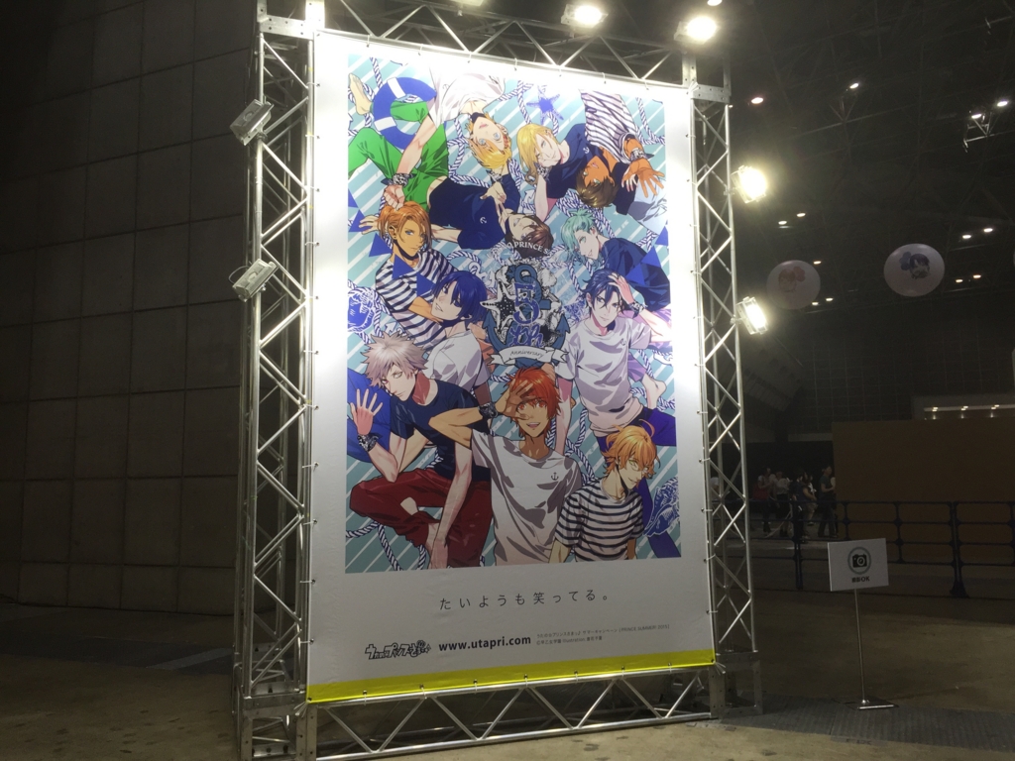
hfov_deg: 61.7
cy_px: 380
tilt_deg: +7.3
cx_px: 508
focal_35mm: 29
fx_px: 850
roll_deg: +0.5
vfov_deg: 48.2
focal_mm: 4.15
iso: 50
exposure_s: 1/120
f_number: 2.2
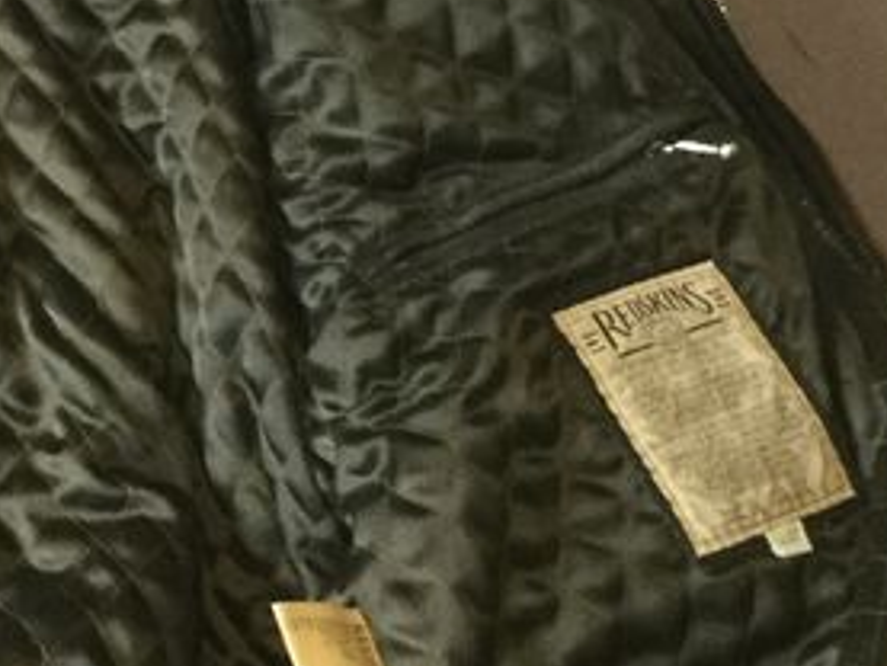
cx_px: -333
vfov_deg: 13.2
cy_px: 125
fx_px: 2871
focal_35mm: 112
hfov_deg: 16.4
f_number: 2.4
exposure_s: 1/33
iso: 125
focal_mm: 3.3
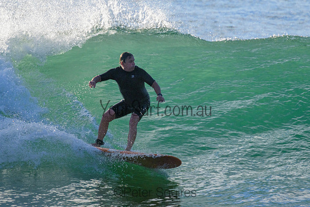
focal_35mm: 1094
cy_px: 79
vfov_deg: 1.3
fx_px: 9420
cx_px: 165
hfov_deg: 1.9
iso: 1100
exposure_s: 1/2000
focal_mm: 800
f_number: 11
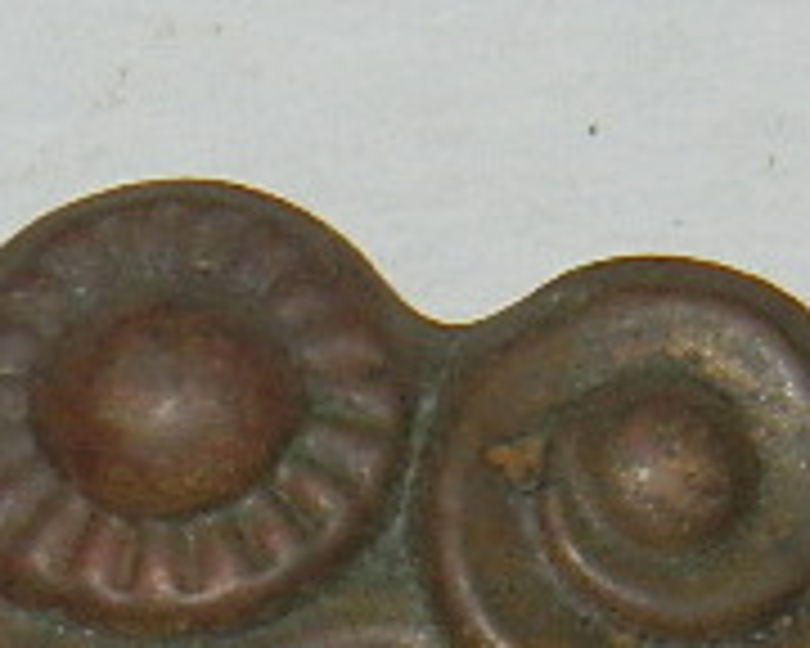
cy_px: 1224
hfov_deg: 3.4
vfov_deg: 2.7
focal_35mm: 572
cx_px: 180
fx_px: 13712
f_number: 4.5
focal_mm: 18.6
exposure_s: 1/30
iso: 200
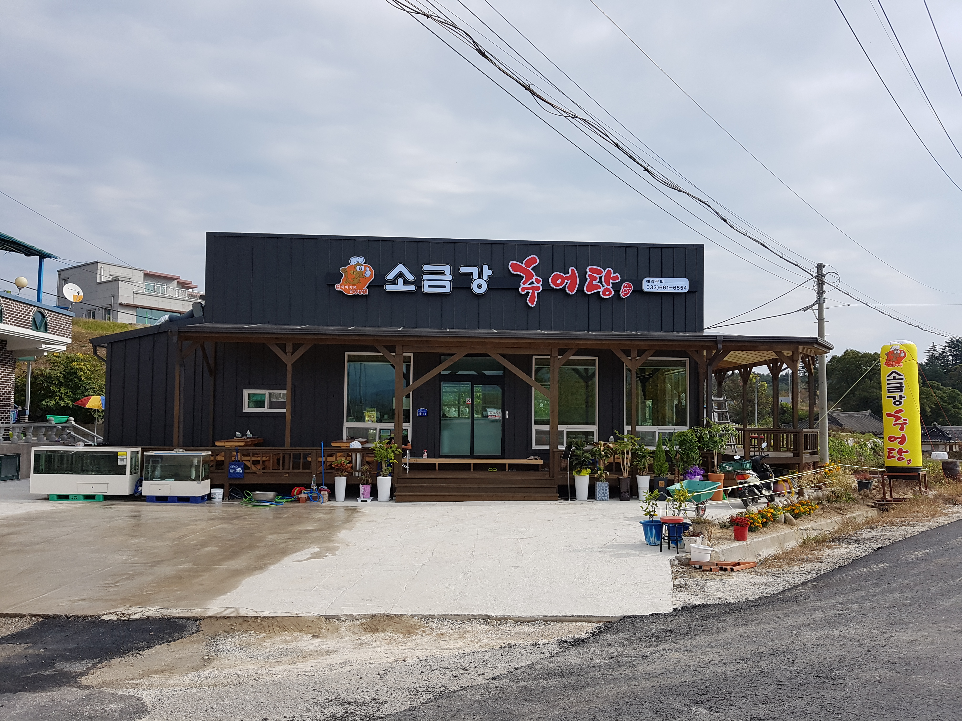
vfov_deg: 53.1
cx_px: 481
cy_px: 360
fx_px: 723
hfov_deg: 67.3
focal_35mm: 26
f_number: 1.7
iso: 50
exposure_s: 1/2440
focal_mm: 4.2
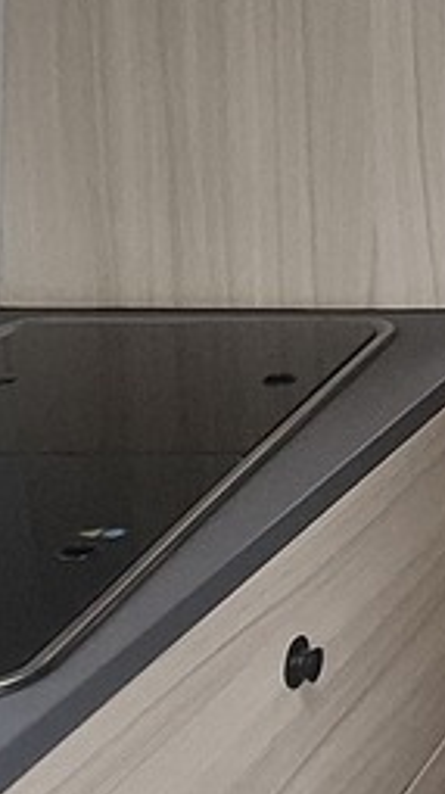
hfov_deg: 12.3
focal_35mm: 80
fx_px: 1682
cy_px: 115
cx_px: 1039
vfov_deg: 25.9
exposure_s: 1/25
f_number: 2.2
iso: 160
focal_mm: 1.74
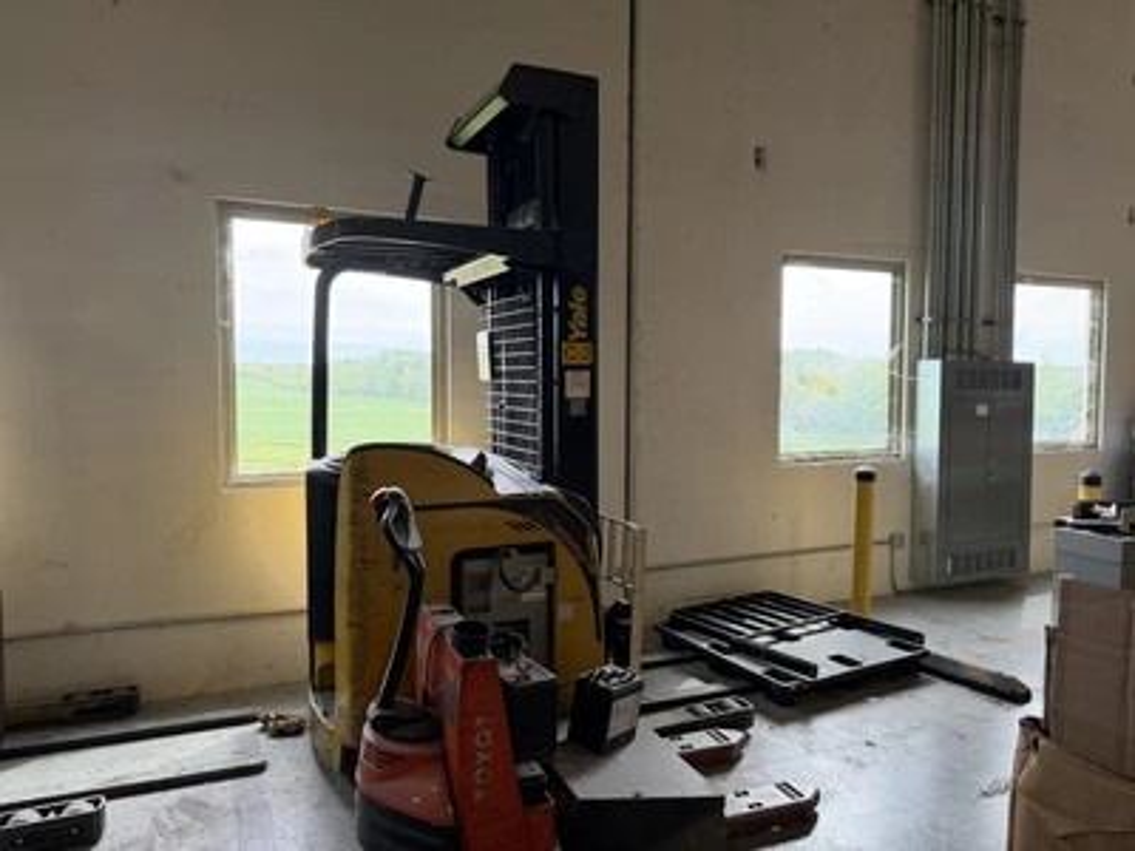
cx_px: 568
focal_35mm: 24
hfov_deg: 71.6
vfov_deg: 56.8
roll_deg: -0.6
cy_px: 426
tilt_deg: -4.0
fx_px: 787
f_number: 1.78
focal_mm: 6.76
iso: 160
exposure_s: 1/222
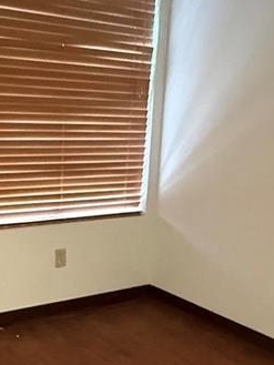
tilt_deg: -21.5
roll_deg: -2.8
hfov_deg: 28.5
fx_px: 538
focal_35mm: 51
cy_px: 324
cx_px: 105
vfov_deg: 35.4
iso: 1250
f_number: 2.2
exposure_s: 1/39
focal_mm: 2.22
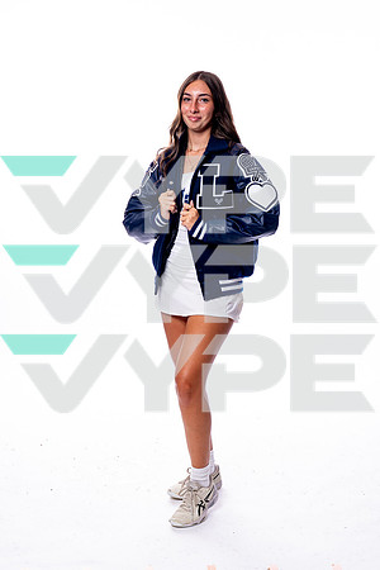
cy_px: 285
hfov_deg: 23.0
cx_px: 190
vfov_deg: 33.9
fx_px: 934
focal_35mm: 59
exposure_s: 1/250
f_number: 8
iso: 400
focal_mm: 59
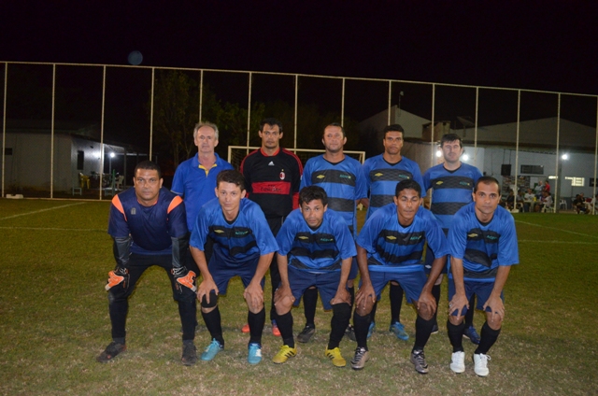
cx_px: 299
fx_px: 497
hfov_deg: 62.0
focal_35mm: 30
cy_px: 198
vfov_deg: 43.4
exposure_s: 1/60
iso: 3200
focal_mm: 20
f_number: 3.8
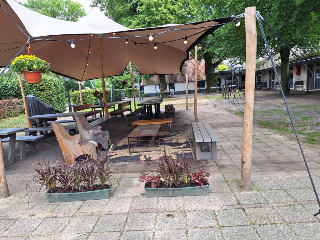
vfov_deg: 58.9
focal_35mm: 23
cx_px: 160
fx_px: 213
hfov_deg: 73.9
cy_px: 120
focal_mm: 5.54
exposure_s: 1/316
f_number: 1.8
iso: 40
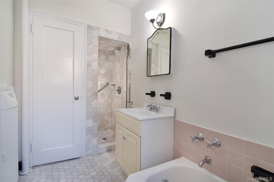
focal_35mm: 16
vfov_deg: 72.0
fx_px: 126
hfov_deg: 95.0
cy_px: 91
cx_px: 137
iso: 640
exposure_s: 1/60
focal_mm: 11
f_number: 8
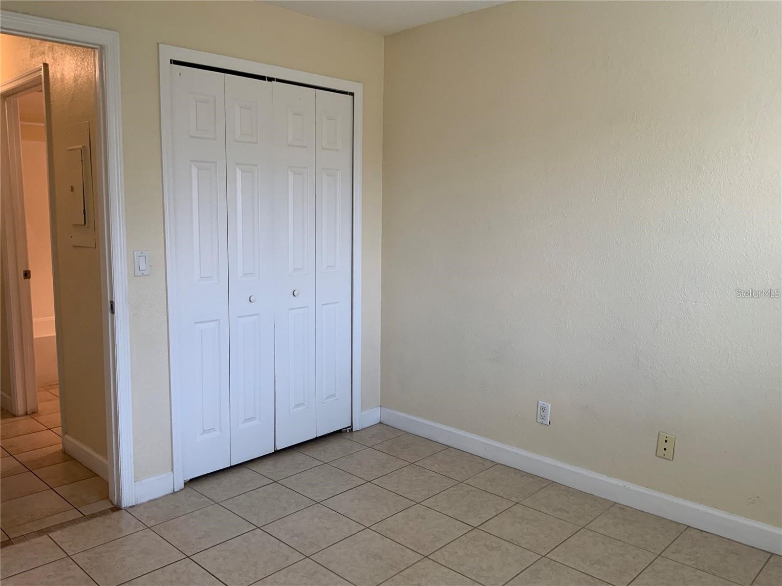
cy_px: 293
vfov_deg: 48.2
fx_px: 655
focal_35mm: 29
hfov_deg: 61.7
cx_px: 391
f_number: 1.8
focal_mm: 3
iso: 50
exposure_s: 1/60
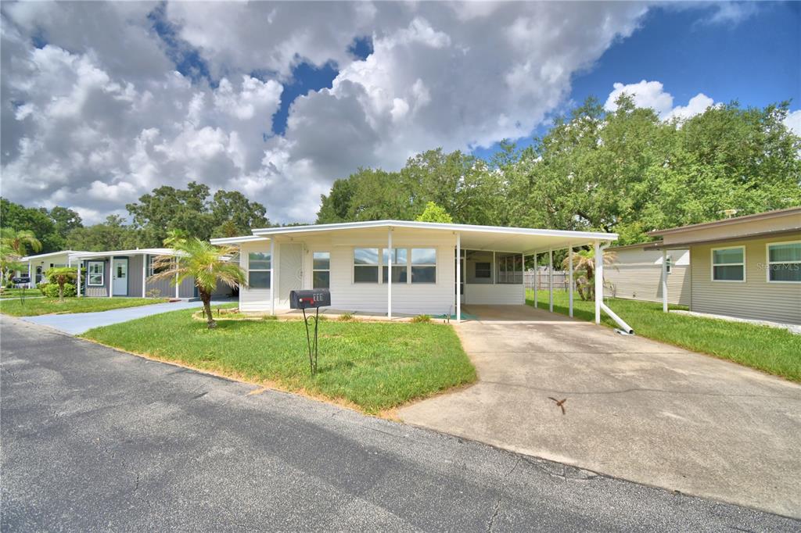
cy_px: 266
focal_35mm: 15
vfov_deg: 77.3
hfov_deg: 100.4
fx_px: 334
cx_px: 400
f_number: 4.5
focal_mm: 10
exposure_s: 1/2000
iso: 100
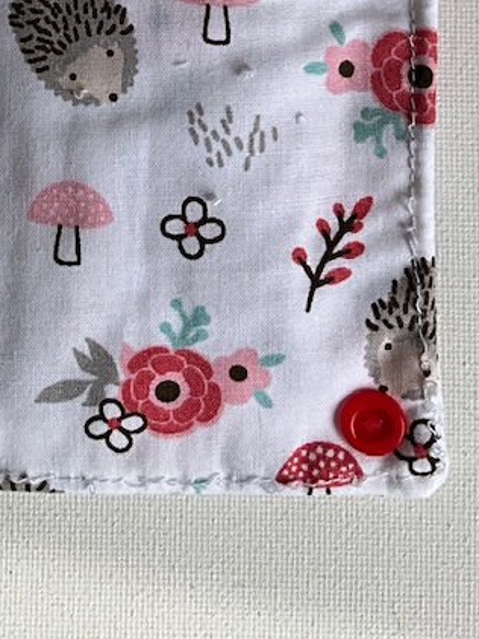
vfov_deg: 20.5
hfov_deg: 16.3
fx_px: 1625
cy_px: -171
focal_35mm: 88
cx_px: -44
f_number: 1.8
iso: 25
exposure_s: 1/428
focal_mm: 3
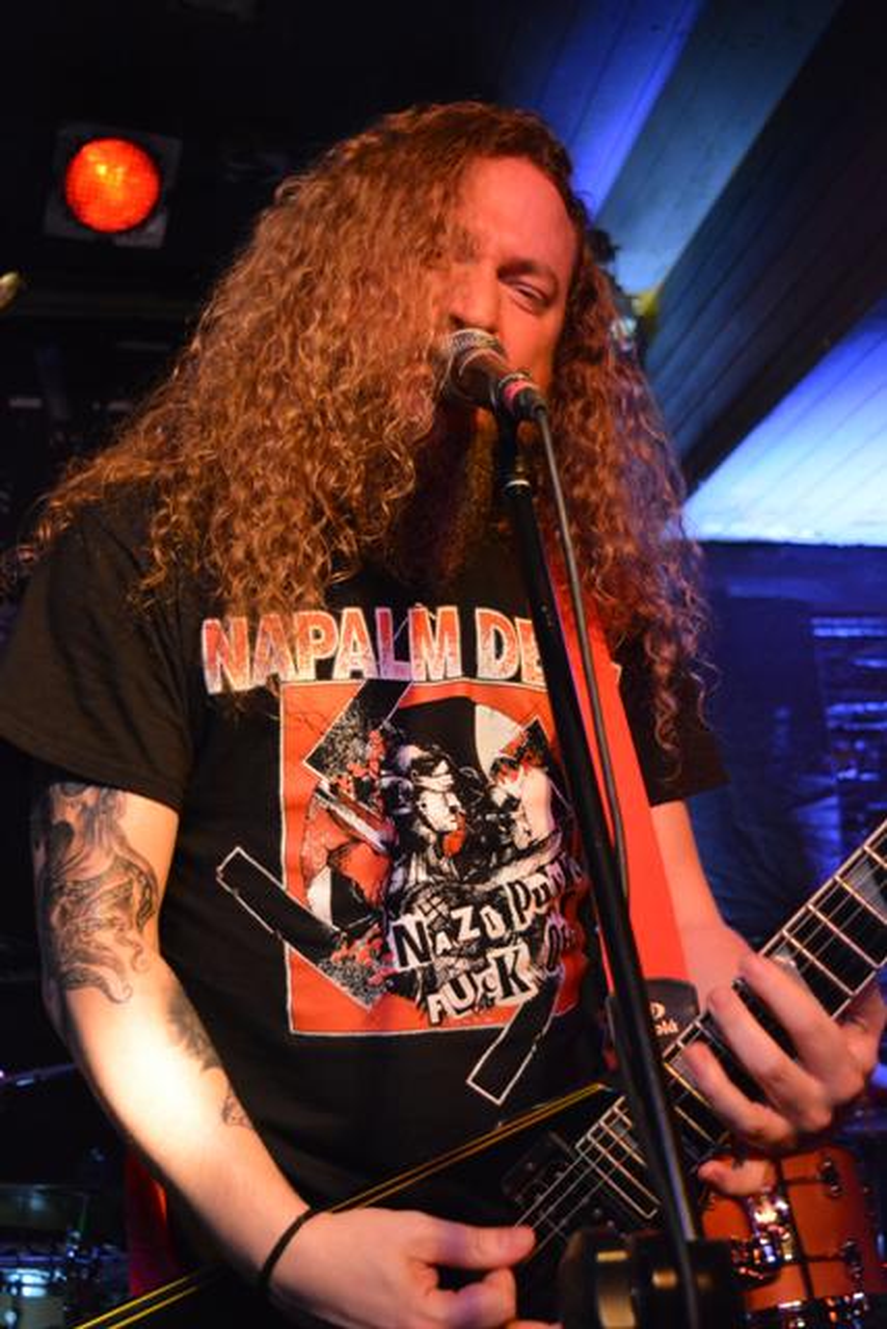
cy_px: 664
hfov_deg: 26.5
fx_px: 1884
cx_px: 444
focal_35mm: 51
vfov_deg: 38.9
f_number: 4.5
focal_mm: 34
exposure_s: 1/60
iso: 4000
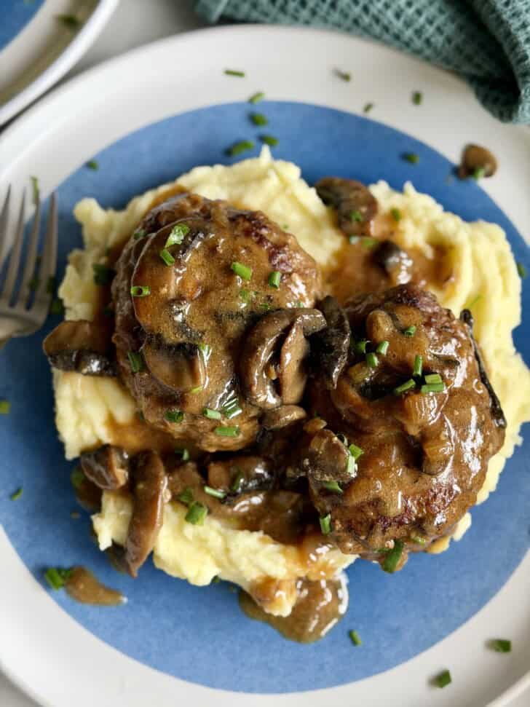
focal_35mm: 48
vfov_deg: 39.7
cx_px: 265
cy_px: 354
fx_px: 980
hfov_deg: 30.3
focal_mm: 6.8
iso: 100
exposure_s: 1/98
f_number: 1.8
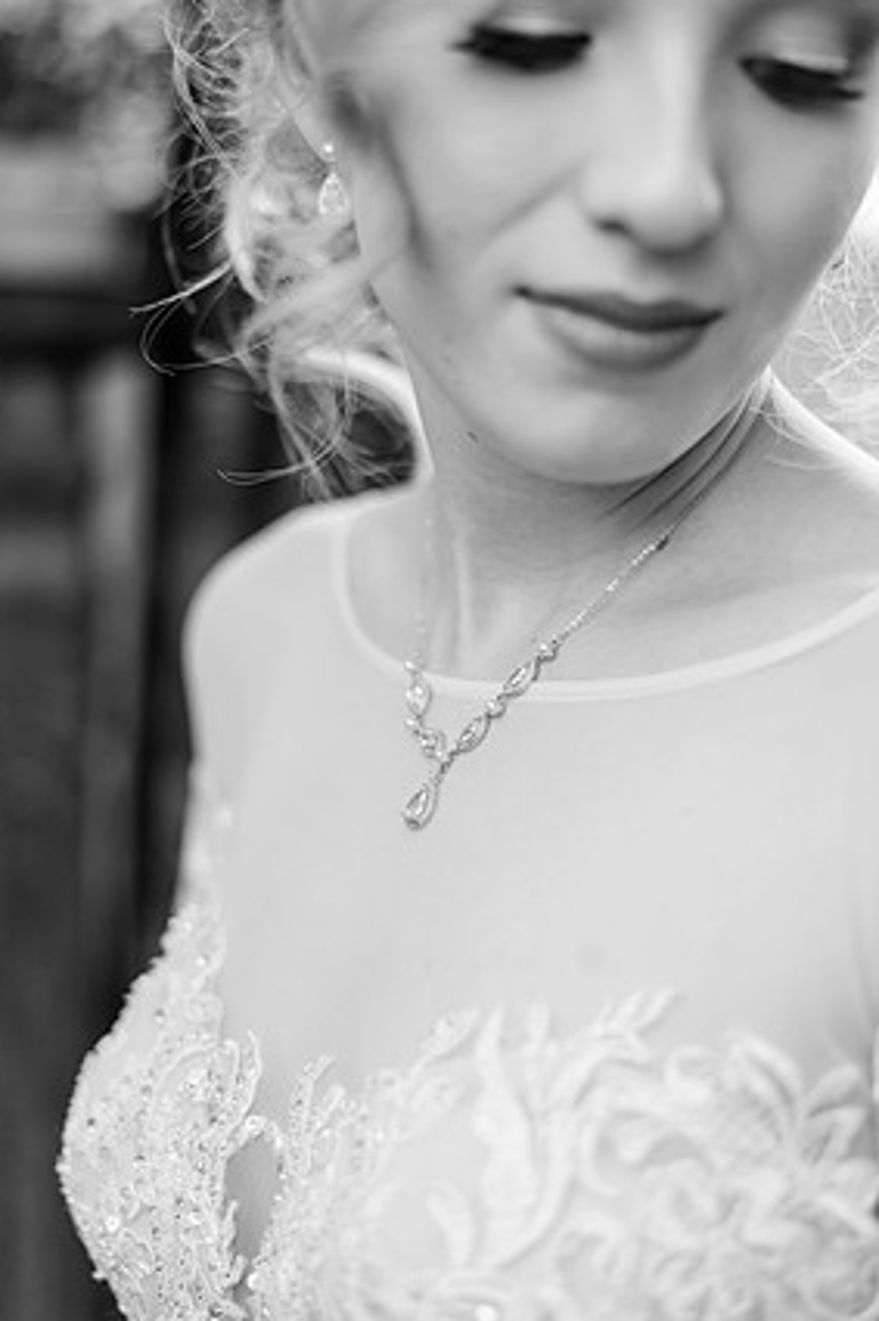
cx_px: 444
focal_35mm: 53
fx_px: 1943
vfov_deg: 37.5
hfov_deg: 25.5
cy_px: 656
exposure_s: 1/125
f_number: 2
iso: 200
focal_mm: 50
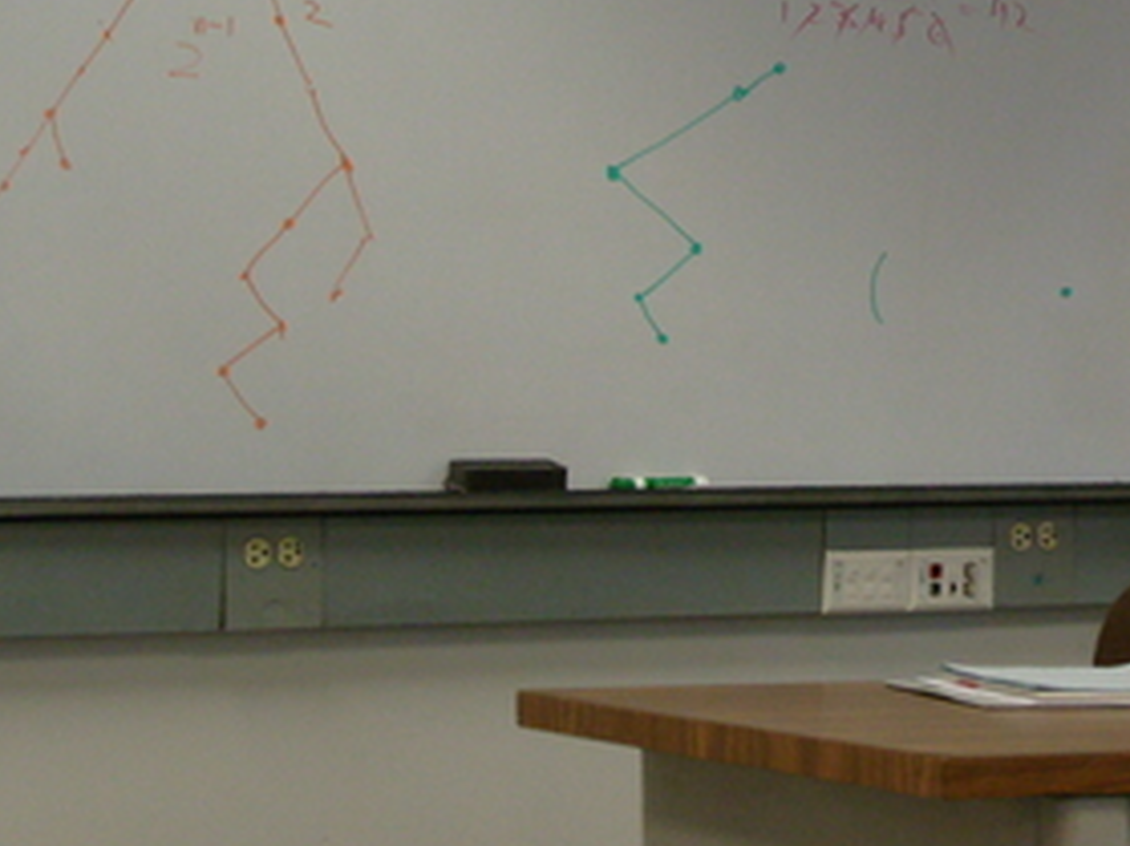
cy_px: 8
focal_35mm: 133
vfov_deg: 11.0
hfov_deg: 14.8
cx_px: 774
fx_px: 4340
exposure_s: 1/60
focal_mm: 13
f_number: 3.2
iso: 200
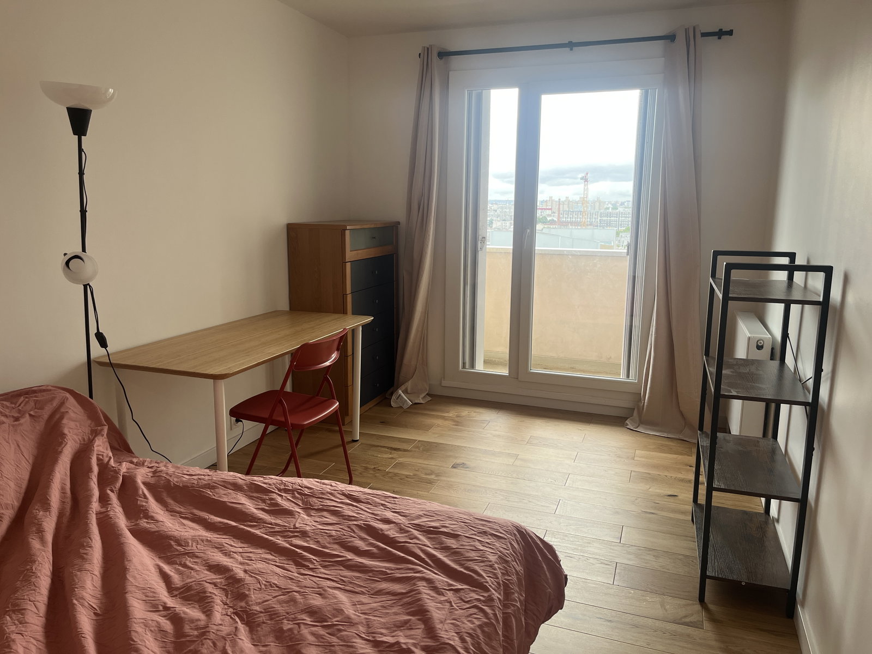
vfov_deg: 53.1
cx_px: 436
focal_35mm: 26
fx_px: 655
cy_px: 327
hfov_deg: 67.3
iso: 50
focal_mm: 5.1
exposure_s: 1/138
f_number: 1.6
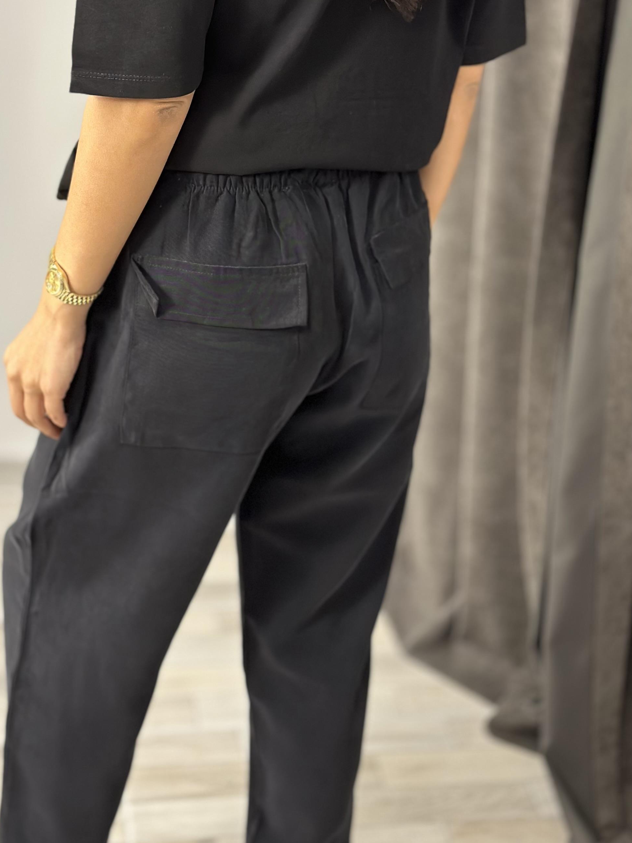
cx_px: 263
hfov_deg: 19.6
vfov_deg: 25.8
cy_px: 279
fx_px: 1826
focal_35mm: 75
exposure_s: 1/50
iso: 125
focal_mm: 6.86
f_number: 1.78
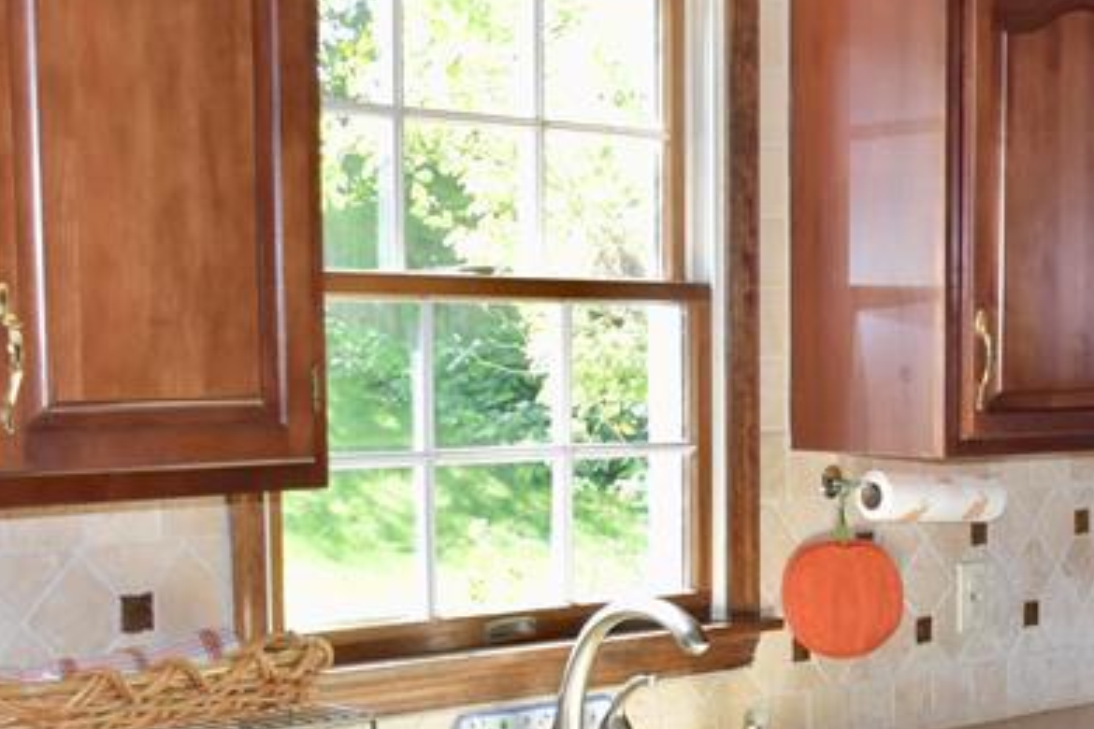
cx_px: 1184
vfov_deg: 14.6
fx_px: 2796
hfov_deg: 21.1
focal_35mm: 92
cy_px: 721
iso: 800
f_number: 5
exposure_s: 1/100
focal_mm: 22
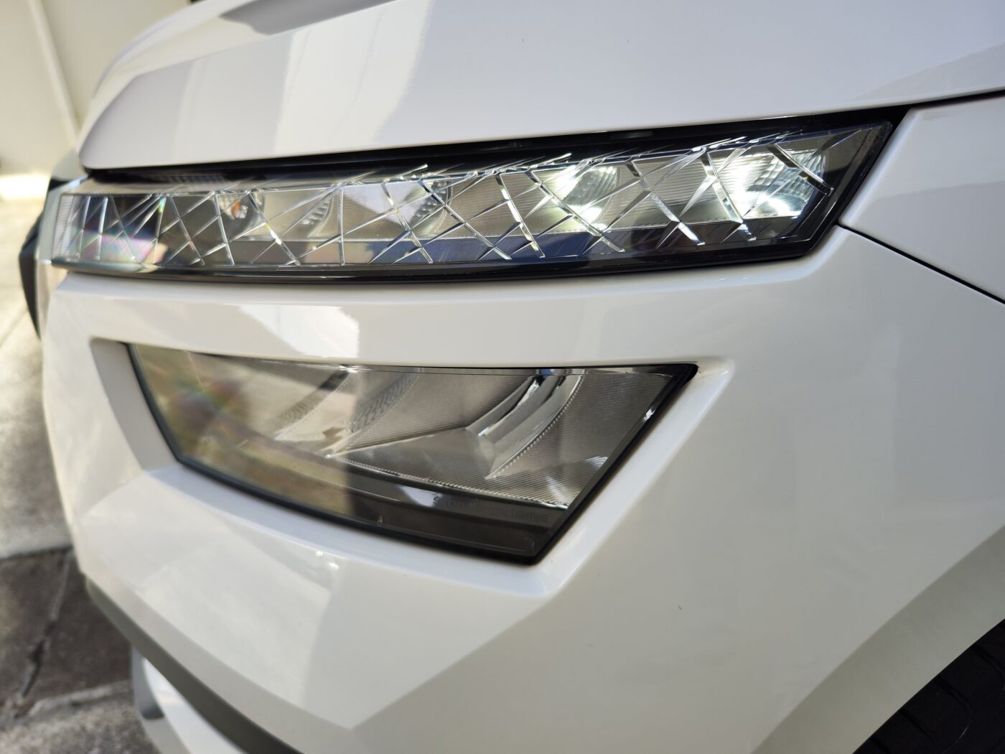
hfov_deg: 73.9
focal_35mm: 23
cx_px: 502
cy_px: 377
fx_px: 668
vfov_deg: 58.9
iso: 50
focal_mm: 7.01
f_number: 1.69
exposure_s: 1/188
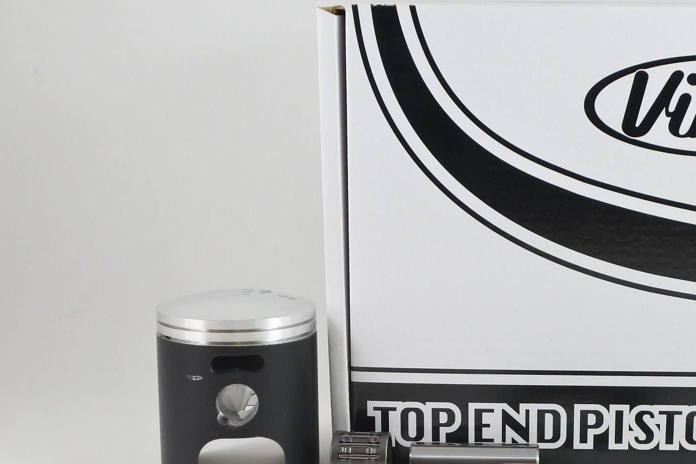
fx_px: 1005
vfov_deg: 25.8
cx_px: 510
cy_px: 316
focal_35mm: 52
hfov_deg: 37.4
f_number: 4
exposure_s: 1/125
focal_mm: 13.1
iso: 450
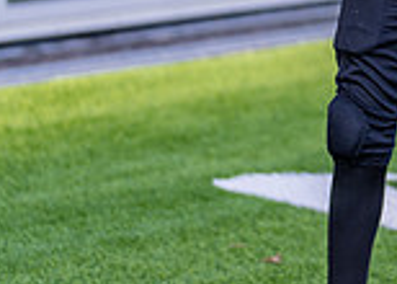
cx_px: 446
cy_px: -65
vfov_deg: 7.2
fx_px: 2244
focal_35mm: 199
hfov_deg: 10.0
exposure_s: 1/640
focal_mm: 50
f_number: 1.2
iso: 100
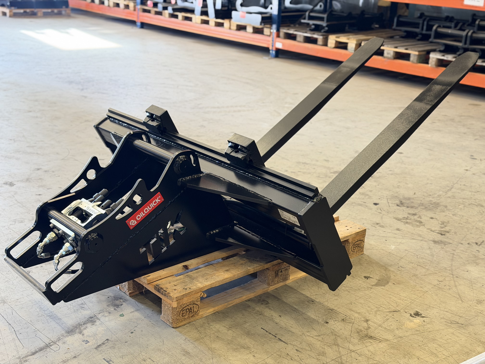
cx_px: 242
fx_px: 673
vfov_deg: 30.3
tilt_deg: -18.6
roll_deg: -1.5
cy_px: 182
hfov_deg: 39.7
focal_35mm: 48
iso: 250
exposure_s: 1/50
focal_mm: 6.76
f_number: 1.78
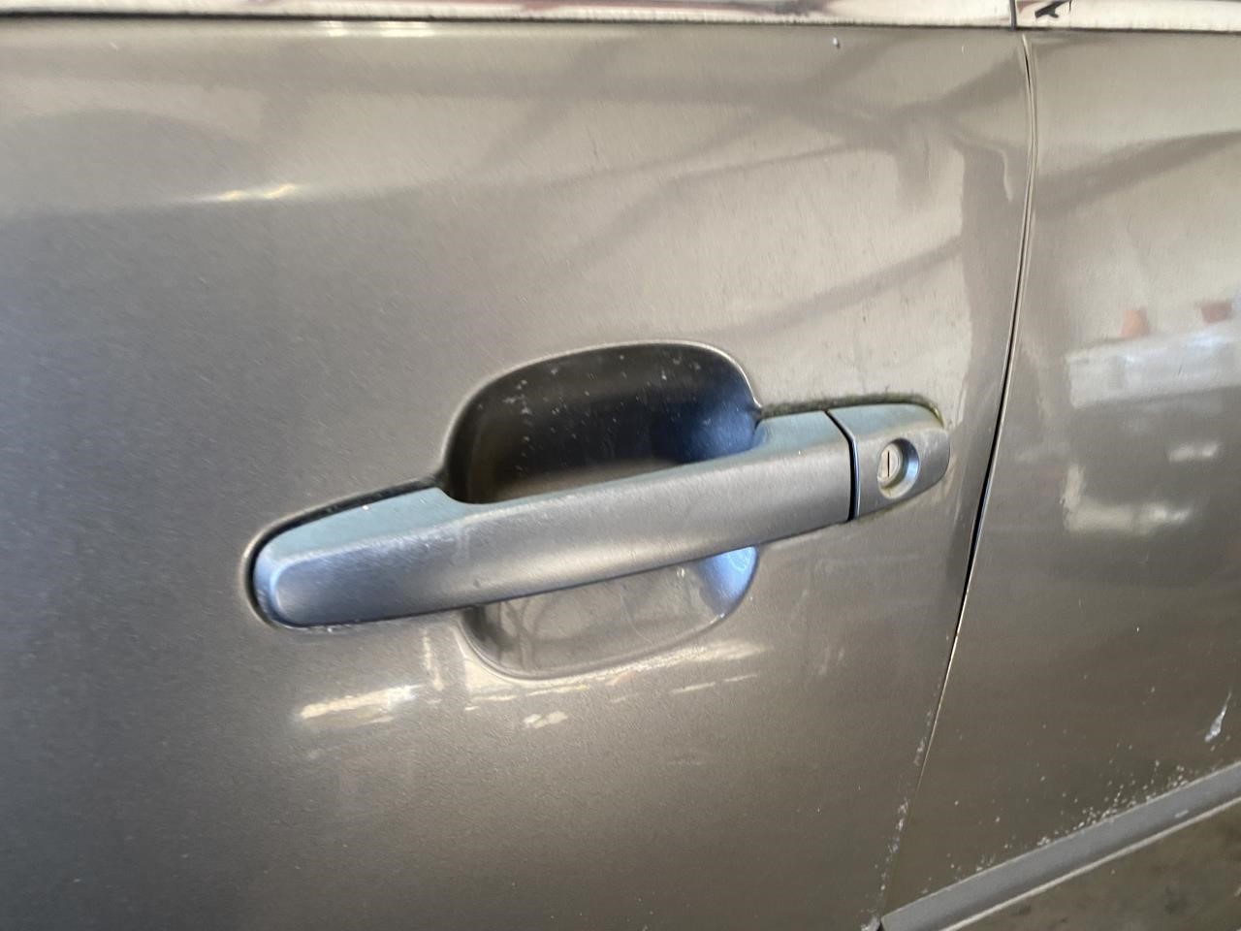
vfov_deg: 53.1
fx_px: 932
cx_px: 620
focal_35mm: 26
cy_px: 466
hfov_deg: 67.3
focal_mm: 4.25
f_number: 1.8
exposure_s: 1/60
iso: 125
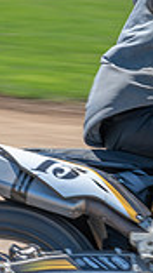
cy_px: 133
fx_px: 1960
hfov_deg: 4.4
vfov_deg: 8.0
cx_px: 264
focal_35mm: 271
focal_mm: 70
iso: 100
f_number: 8
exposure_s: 1/160
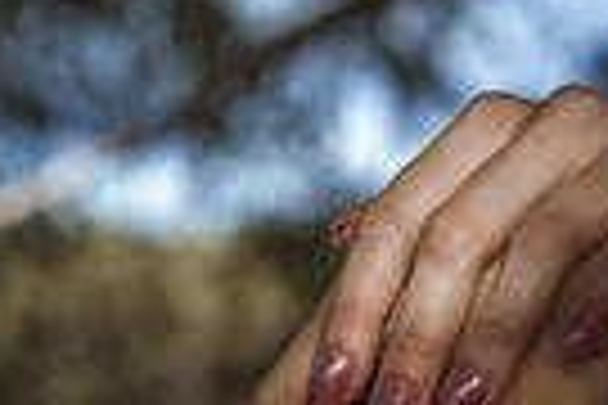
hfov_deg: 11.4
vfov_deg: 7.5
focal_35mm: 178
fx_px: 3006
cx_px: 5
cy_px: 729
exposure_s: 1/400
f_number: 2.8
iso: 100
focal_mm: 40
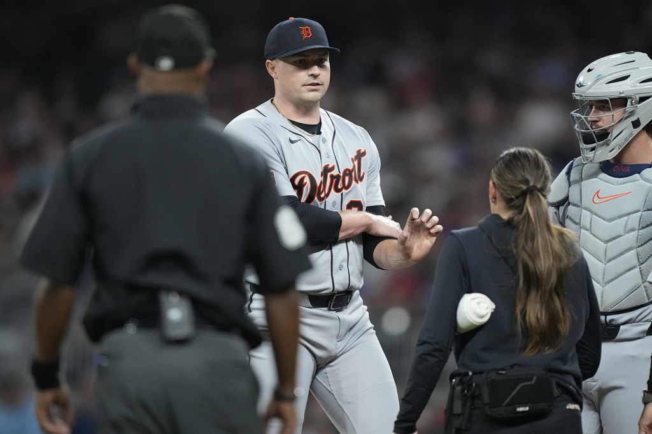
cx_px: 326
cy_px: 217
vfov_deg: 2.3
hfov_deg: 3.4
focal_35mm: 600
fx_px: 10863
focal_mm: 400
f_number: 2.8
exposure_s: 1/2000
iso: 3200
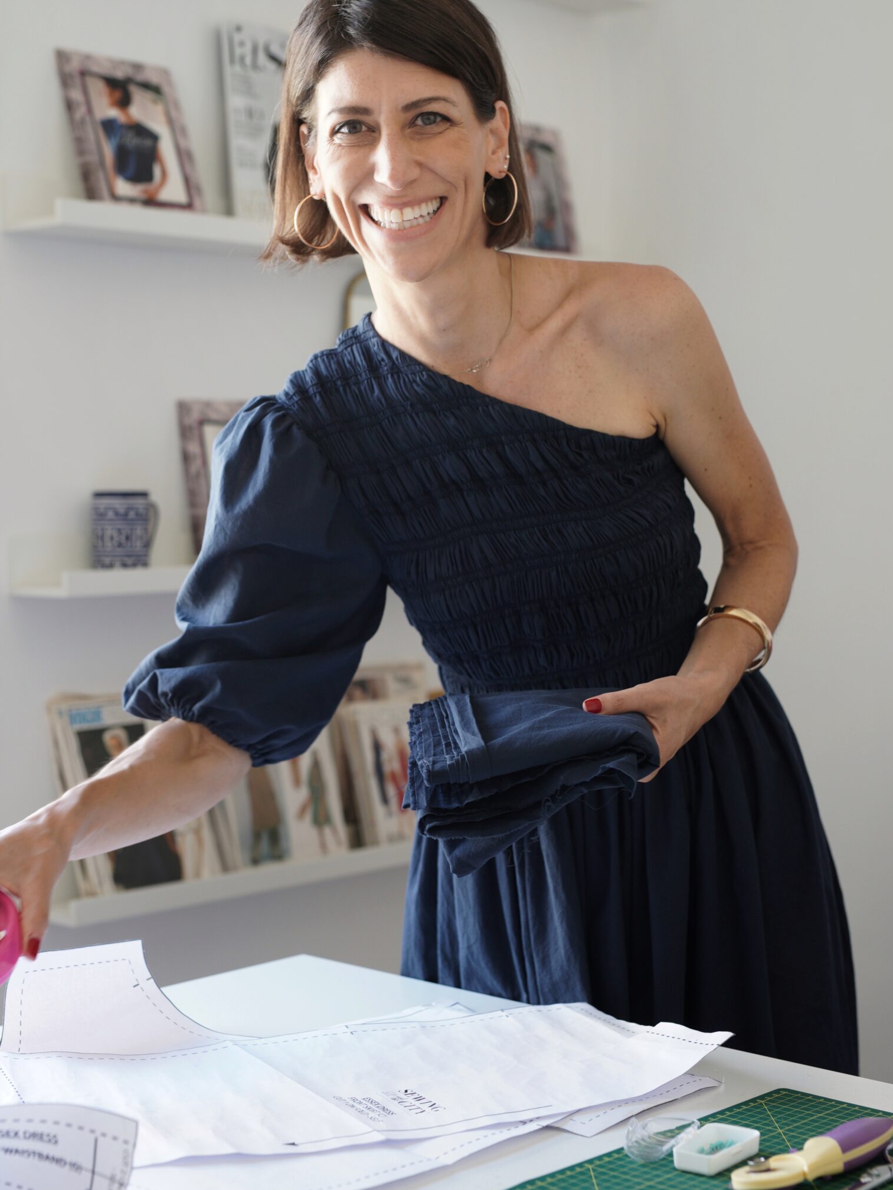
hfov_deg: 24.0
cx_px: 428
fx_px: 2099
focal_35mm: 61
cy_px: 585
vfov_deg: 31.7
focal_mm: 50
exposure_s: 1/125
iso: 640
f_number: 3.2
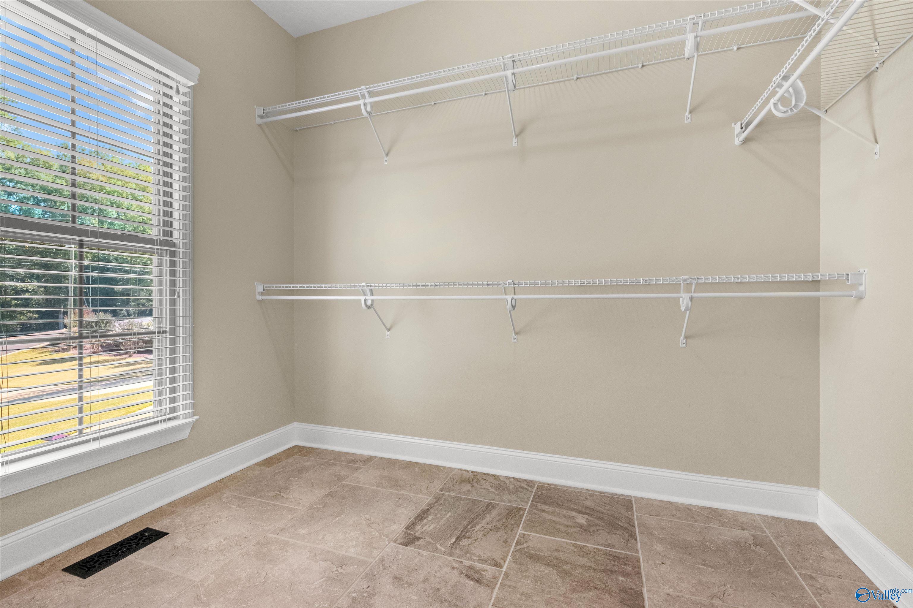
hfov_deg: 100.4
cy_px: 304
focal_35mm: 15
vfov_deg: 77.3
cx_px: 456
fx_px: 380
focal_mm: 10
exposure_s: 1/10
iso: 2000
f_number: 6.4
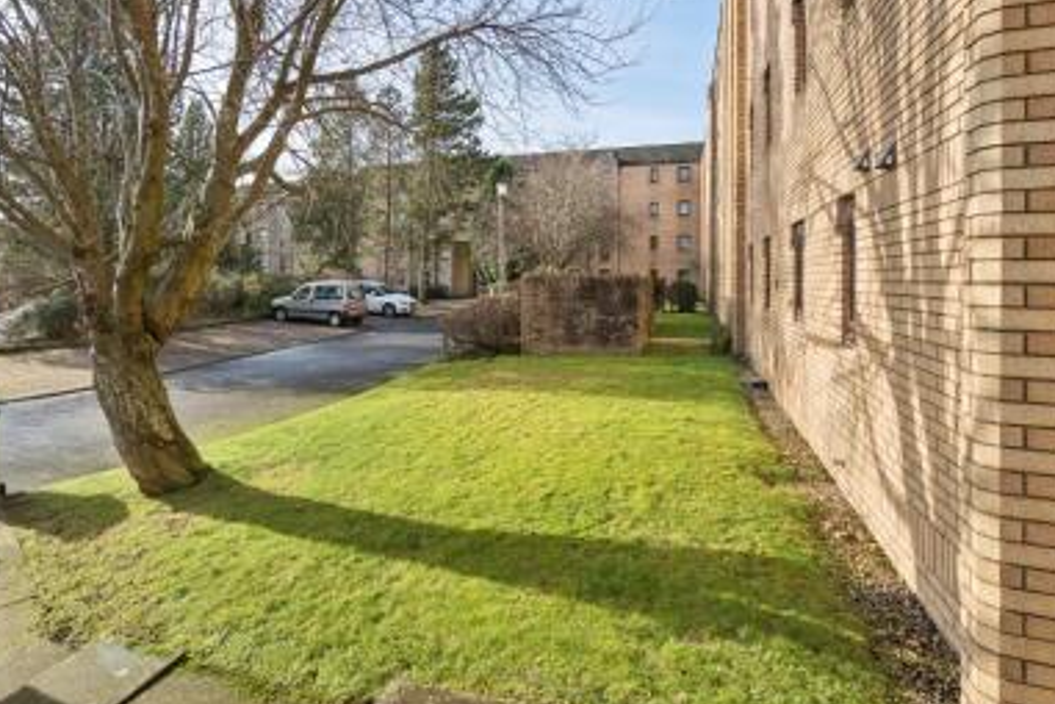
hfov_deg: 83.4
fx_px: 586
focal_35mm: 20
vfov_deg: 61.5
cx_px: 446
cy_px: 287
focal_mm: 16
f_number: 4
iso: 800
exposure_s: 1/4000
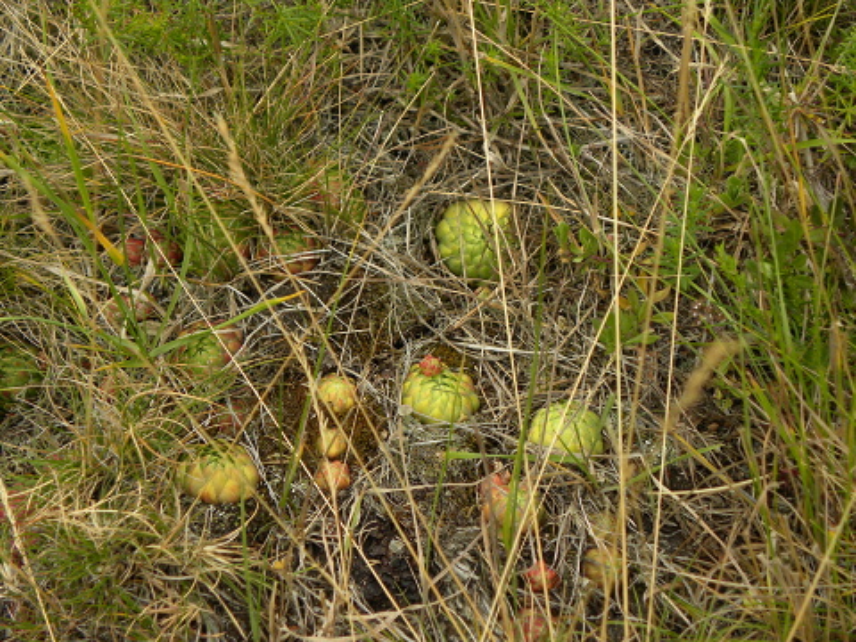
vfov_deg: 28.0
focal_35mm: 52
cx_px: 428
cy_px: 321
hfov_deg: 36.8
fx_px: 1286
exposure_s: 1/308
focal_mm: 9.2
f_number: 3.5
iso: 69
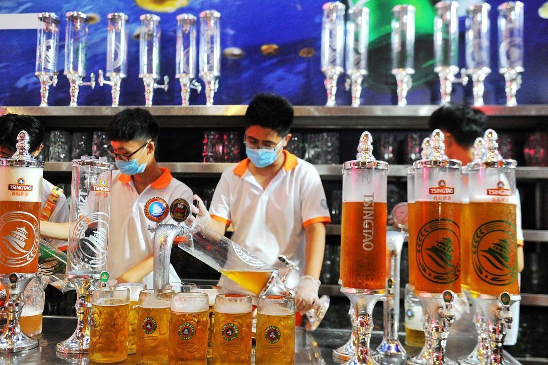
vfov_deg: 37.8
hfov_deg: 54.5
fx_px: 533
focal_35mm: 35
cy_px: 182
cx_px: 274
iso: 6400
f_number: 3.2
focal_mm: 35
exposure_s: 1/640
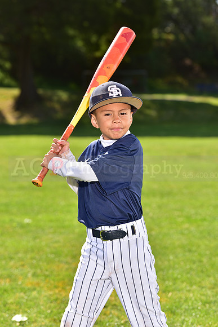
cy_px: 164
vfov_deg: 16.8
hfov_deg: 11.2
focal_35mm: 122
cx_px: 109
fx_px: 1107
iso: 100
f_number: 5.6
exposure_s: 1/250
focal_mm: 122
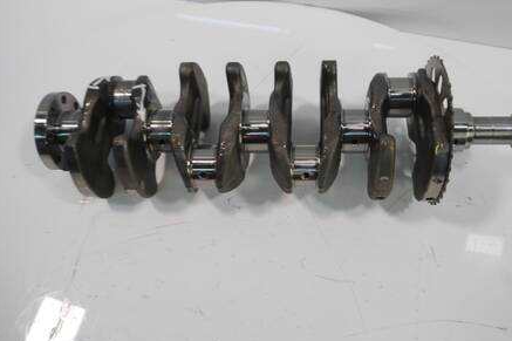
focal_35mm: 32
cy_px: 155
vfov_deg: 41.0
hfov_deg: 58.7
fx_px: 455
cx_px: 278
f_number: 3.5
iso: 320
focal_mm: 14
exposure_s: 1/60
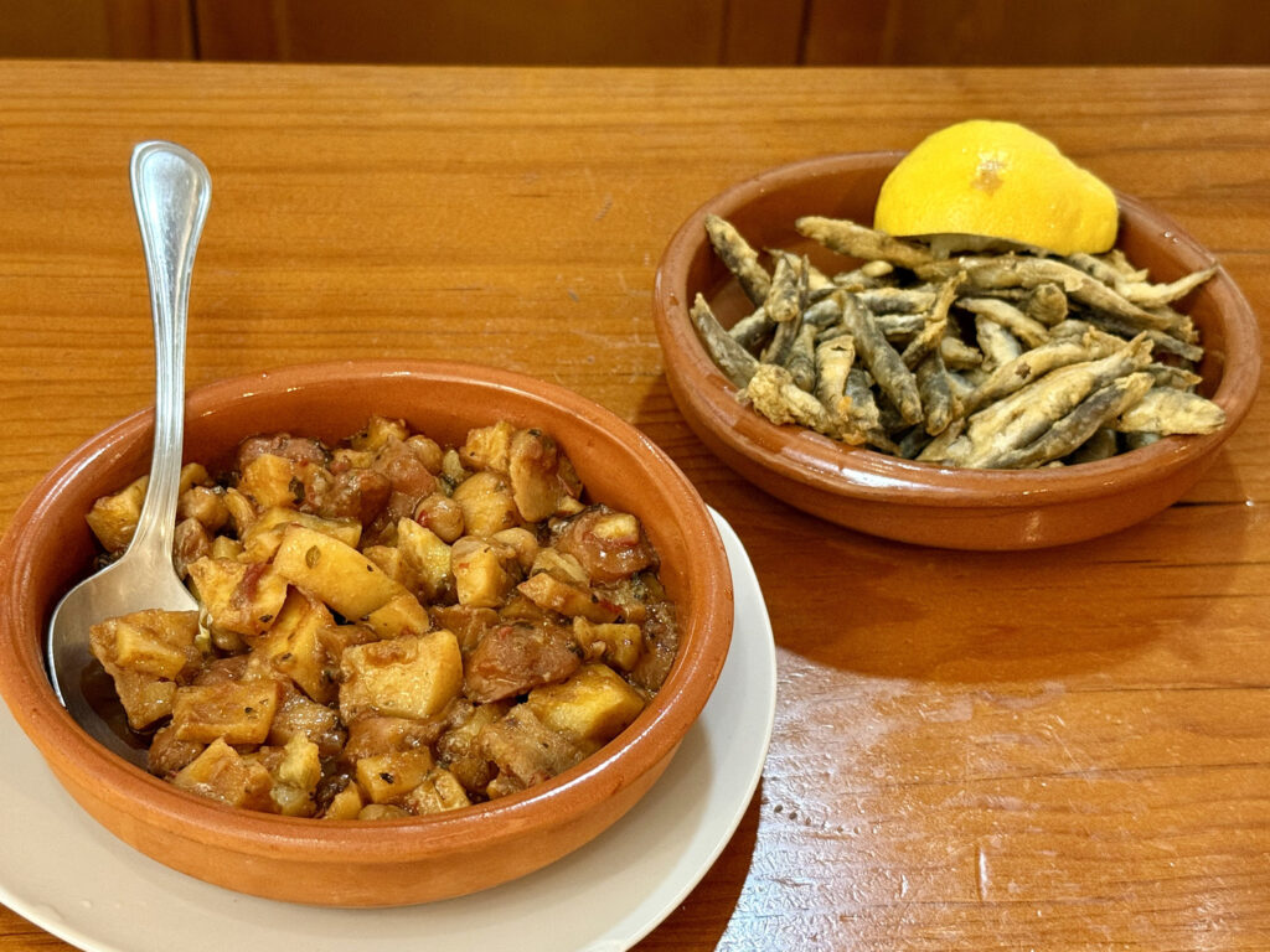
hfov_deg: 39.7
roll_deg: -2.1
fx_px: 1761
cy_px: 476
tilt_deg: -40.0
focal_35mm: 48
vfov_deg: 30.3
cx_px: 635
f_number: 1.78
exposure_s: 1/33
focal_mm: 6.76
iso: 320
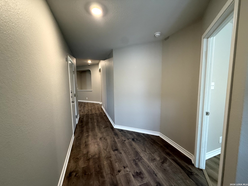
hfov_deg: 102.1
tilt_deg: -5.3
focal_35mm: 14
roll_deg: +0.9
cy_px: 93
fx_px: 100
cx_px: 124
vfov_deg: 85.7
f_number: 2.2
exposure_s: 1/60
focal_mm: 2.22
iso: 400
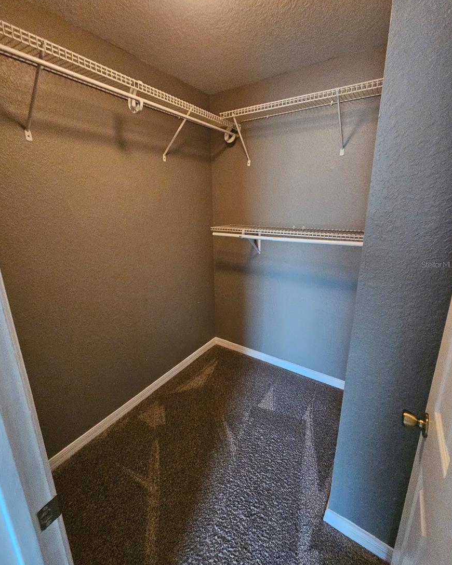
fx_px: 234
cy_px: 264
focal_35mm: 14
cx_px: 224
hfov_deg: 88.0
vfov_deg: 100.6
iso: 800
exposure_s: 1/24
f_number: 2.2
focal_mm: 2.2
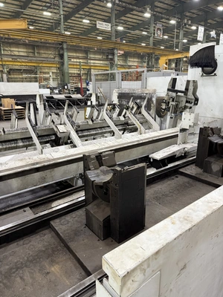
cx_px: 112
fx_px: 206
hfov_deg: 56.8
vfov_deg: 71.6
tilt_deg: -15.1
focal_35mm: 24
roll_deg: +0.7
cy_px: 148
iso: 400
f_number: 1.78
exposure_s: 1/60
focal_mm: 6.76
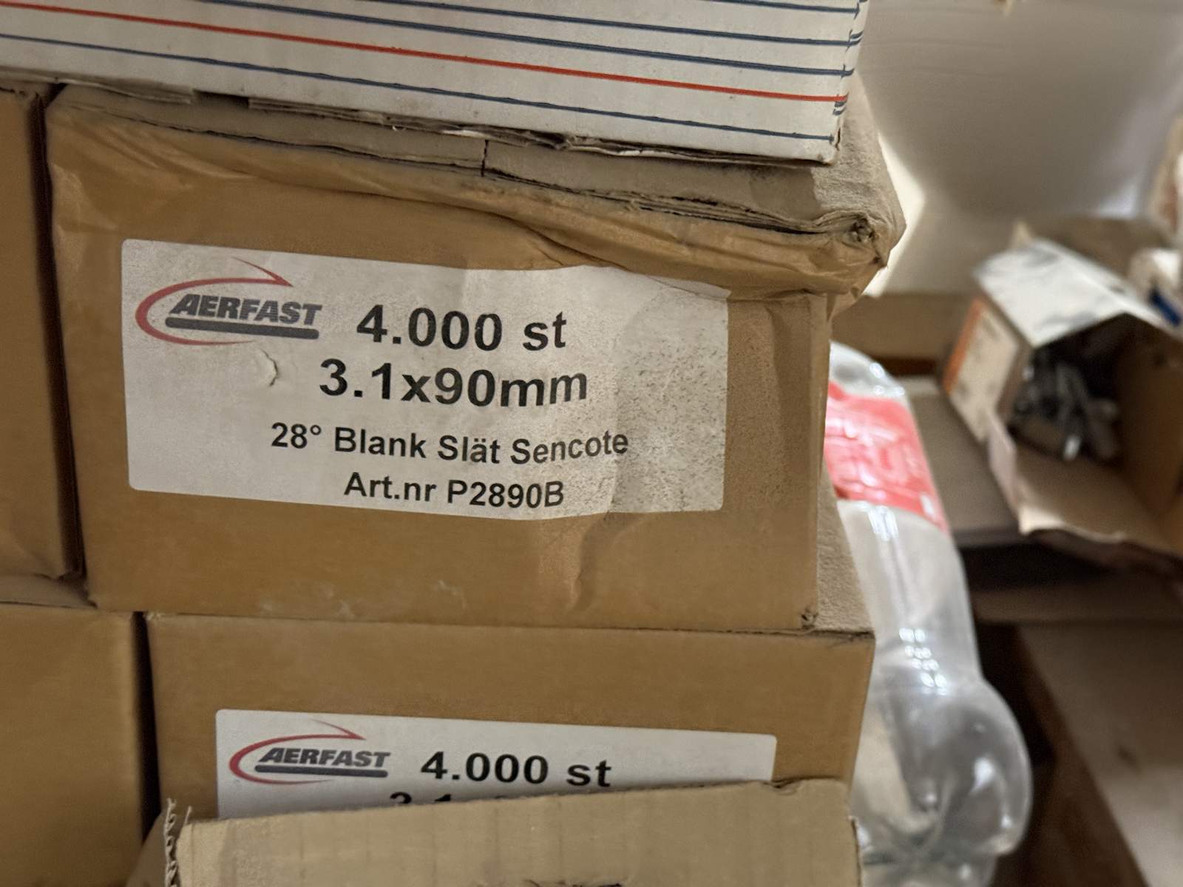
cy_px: 444
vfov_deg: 30.3
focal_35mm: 48
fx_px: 1640
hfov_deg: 39.7
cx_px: 592
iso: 640
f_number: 1.78
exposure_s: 1/25
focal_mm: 6.76
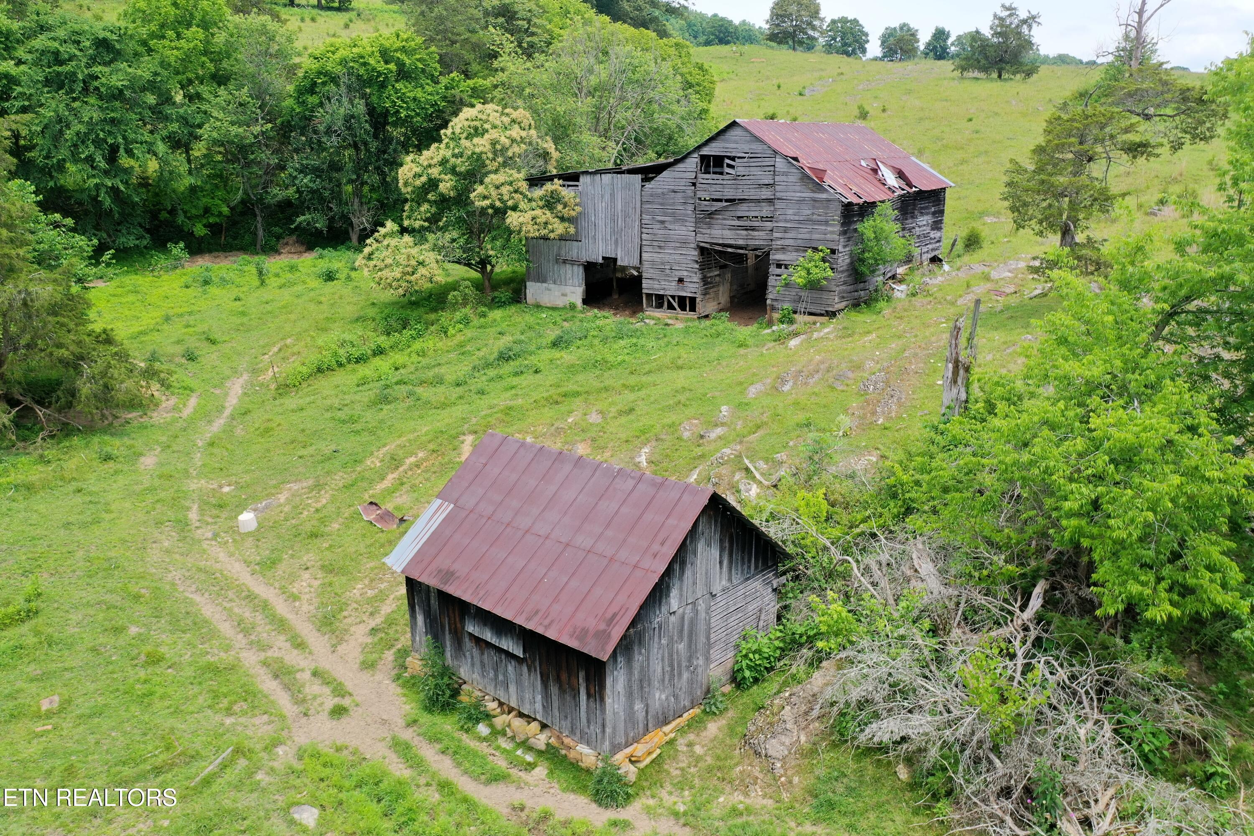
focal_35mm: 28
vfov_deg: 46.4
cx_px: 627
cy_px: 418
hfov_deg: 65.5
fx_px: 975
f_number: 3.5
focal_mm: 10.26
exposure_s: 1/80
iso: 100
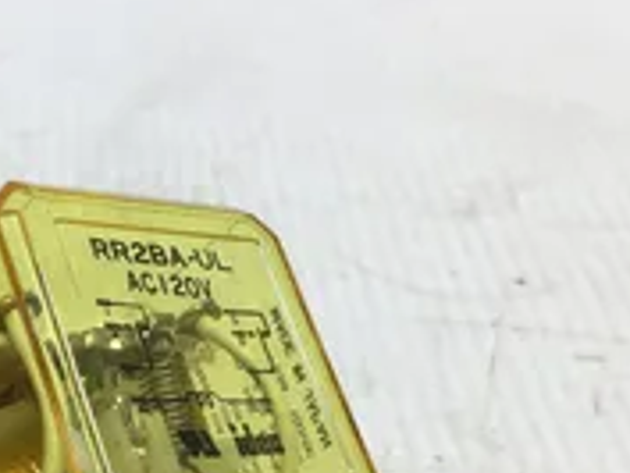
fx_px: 1275
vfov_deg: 20.7
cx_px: 68
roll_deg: -0.1
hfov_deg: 26.8
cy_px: 405
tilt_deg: -40.8
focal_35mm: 70
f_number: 2.4
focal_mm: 3.3
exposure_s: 1/120
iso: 32
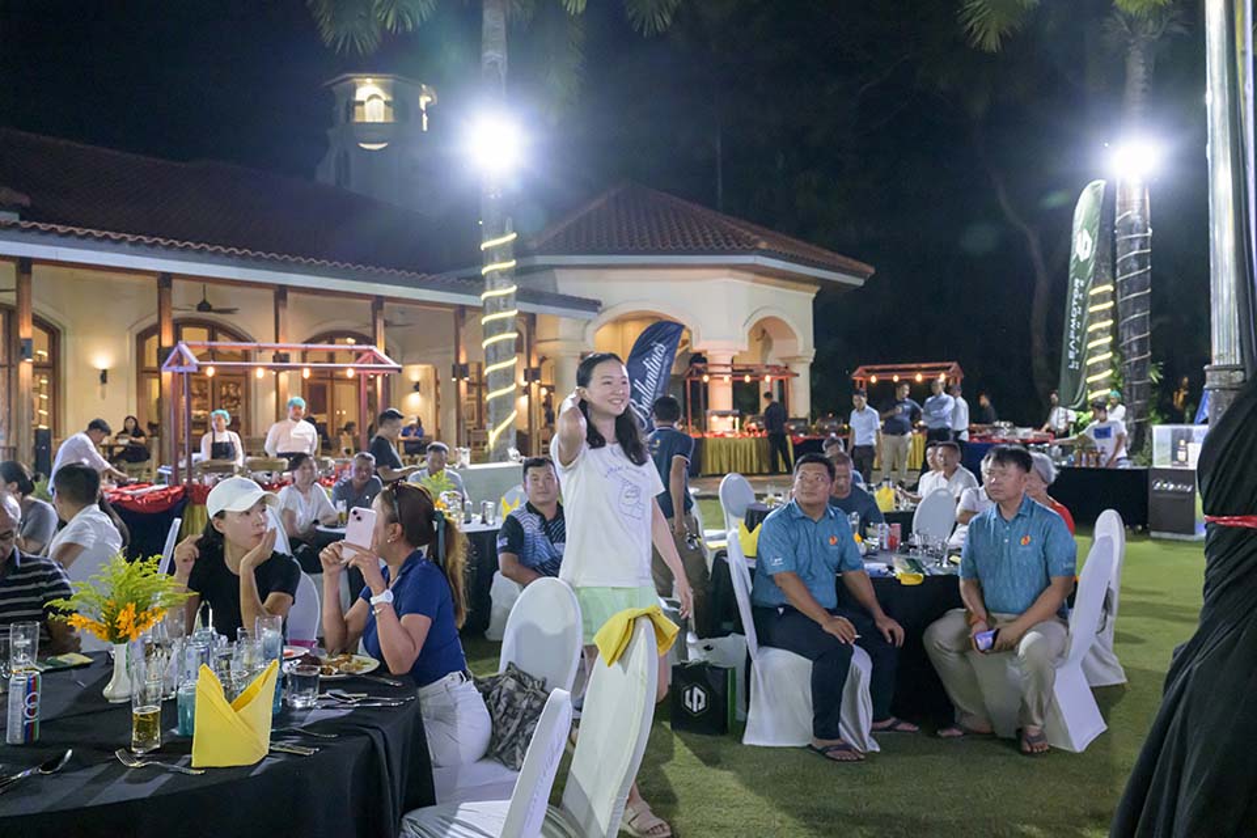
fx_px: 1013
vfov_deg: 45.0
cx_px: 628
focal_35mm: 29
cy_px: 419
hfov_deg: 63.7
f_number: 5.6
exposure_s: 1/200
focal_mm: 29
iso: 11400
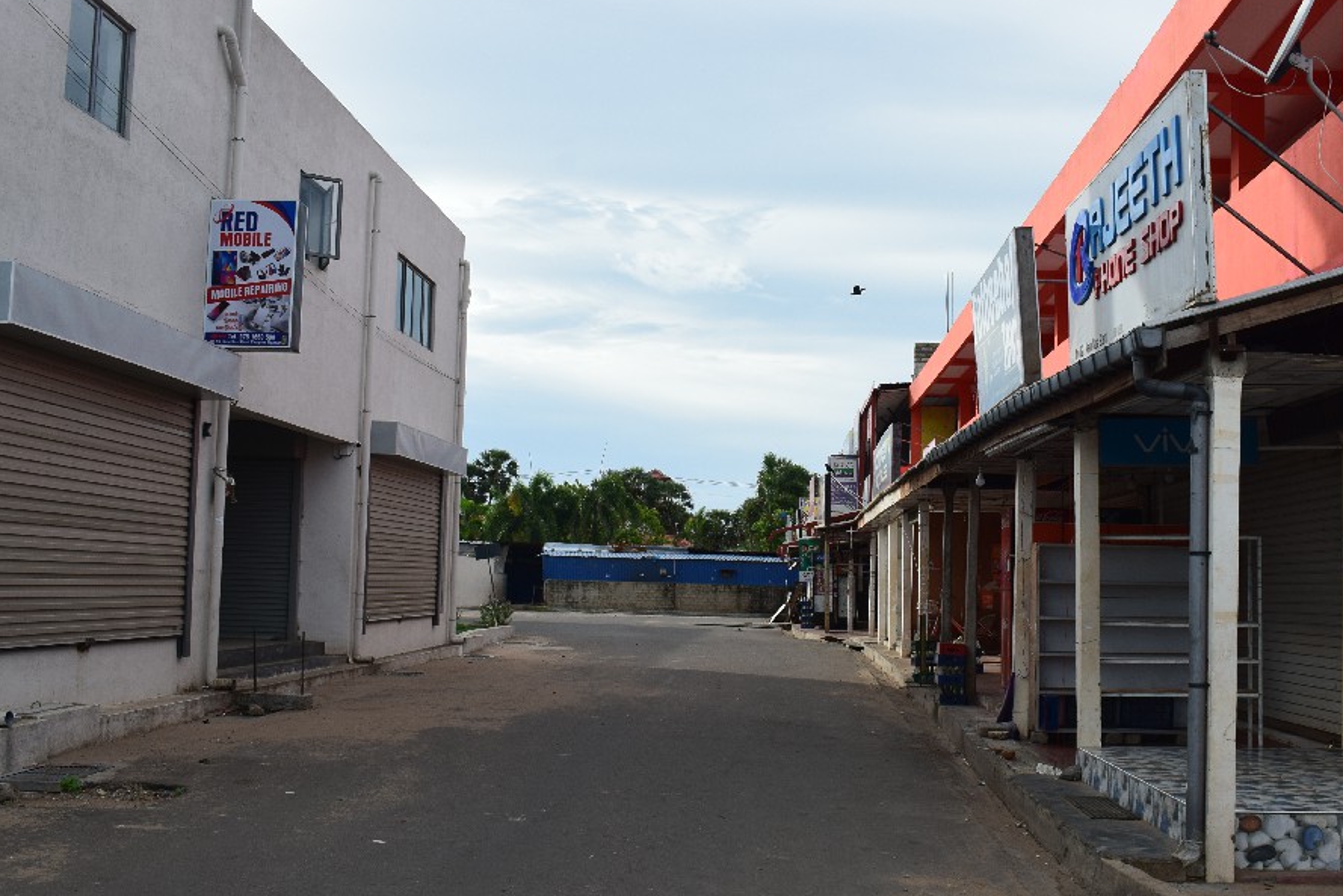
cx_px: 745
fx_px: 1418
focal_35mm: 38
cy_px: 493
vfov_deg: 35.0
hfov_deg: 50.6
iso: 400
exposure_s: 1/400
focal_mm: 22
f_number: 11
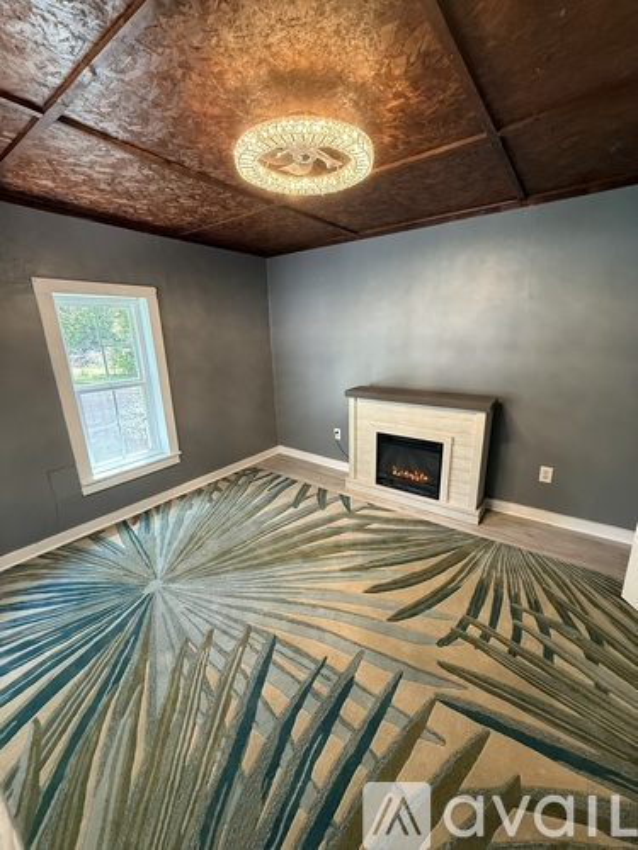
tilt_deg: -15.6
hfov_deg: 85.7
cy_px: 425
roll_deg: +1.4
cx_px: 319
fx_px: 344
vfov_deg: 102.1
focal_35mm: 14
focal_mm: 2.22
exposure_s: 1/60
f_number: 2.2
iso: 500
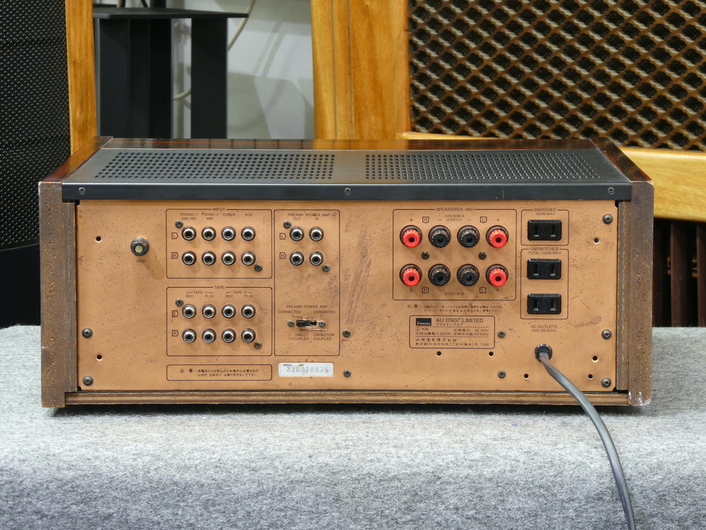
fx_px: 2529
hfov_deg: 15.9
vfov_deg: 12.0
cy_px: 265
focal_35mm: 124
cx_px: 353
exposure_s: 1/2
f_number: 5.2
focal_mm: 22.3
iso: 200
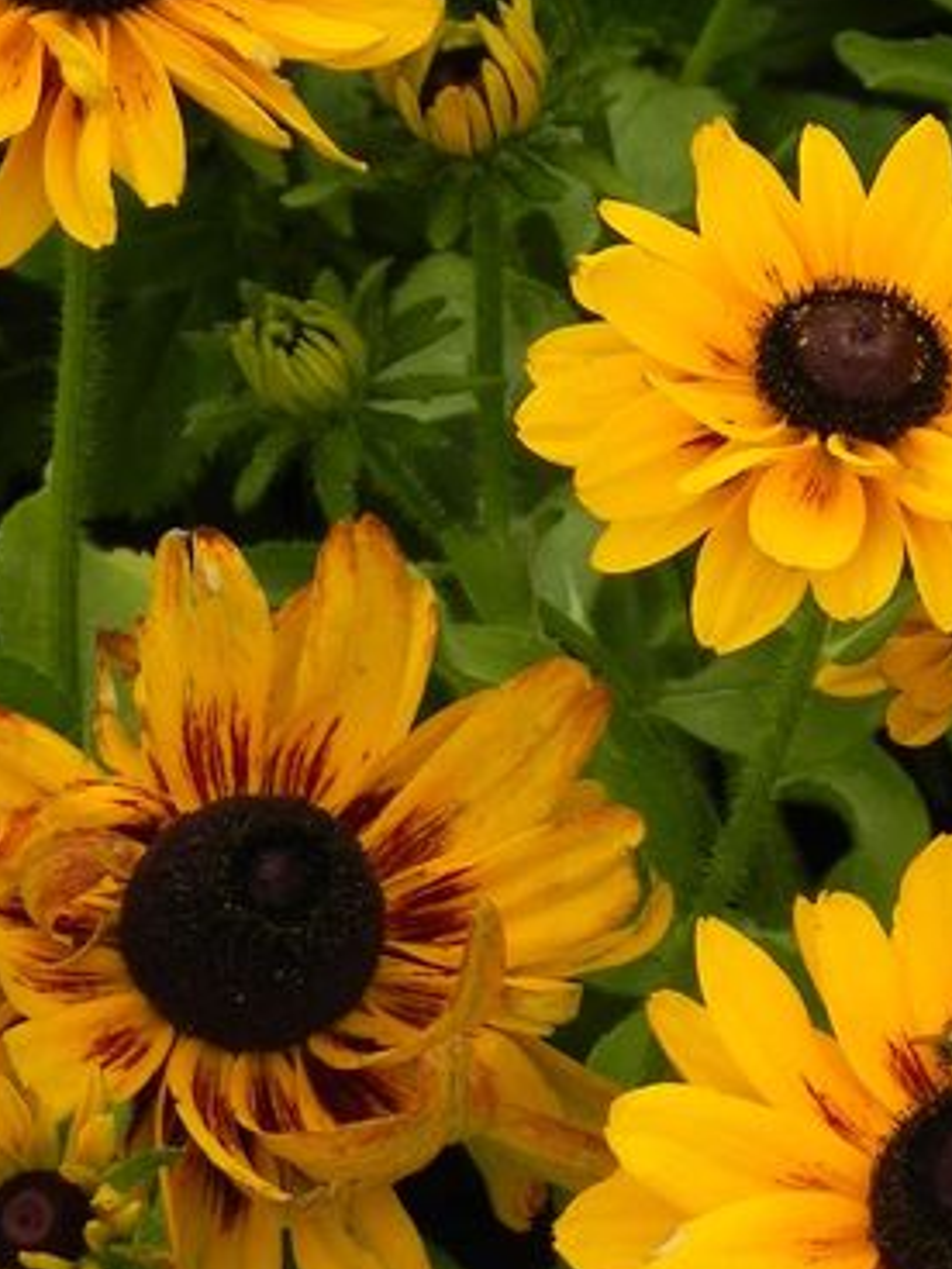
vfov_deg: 12.1
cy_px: 414
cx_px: 955
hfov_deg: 9.0
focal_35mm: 163
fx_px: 5977
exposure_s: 1/800
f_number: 4.5
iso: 160
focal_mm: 13.4
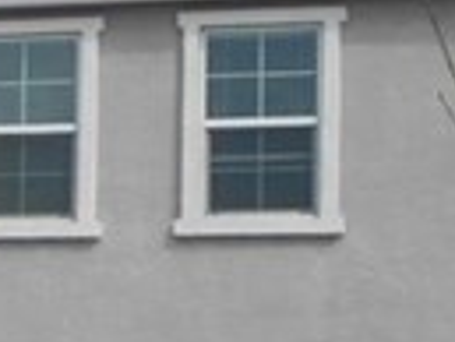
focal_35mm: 218
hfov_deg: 8.4
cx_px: -614
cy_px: 331
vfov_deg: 6.8
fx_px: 2868
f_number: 4.5
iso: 80
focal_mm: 7.8
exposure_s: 1/800
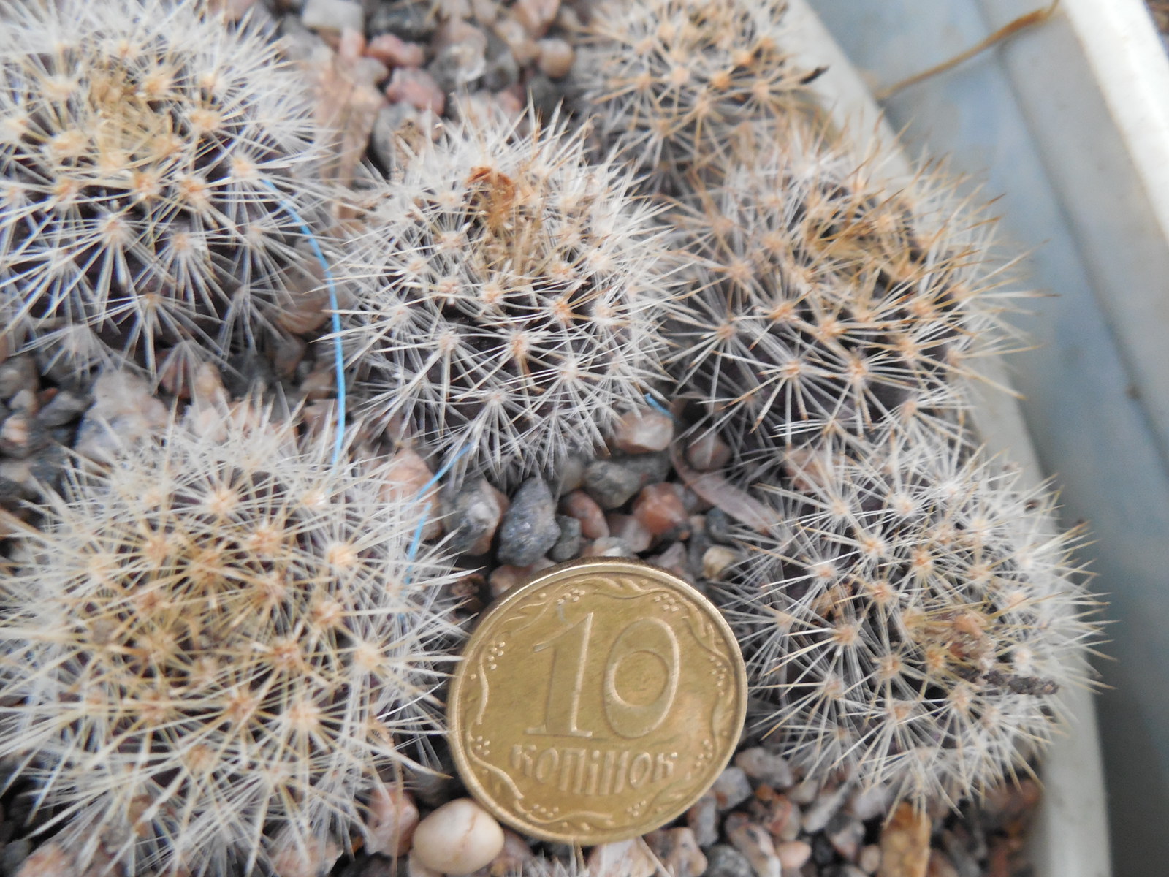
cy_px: 438
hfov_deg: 58.4
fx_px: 1047
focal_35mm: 31
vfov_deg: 45.4
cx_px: 584
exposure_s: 1/10
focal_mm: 5.6
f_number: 3.6
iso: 400
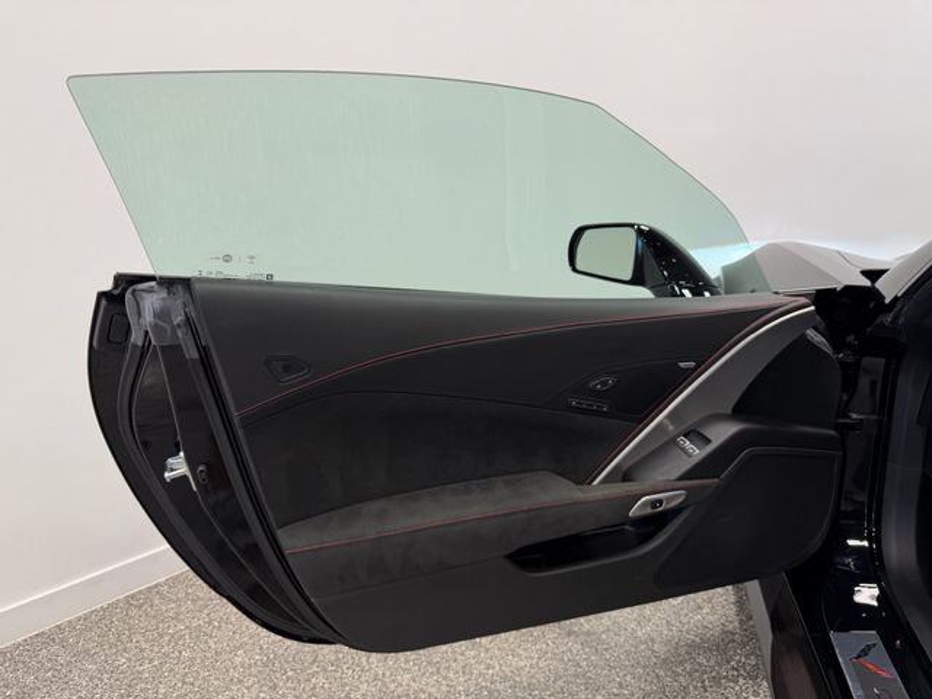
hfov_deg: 71.6
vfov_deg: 56.8
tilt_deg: -13.7
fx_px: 646
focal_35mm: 24
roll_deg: +2.1
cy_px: 350
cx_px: 466
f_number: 1.78
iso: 50
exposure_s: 1/132
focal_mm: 6.76
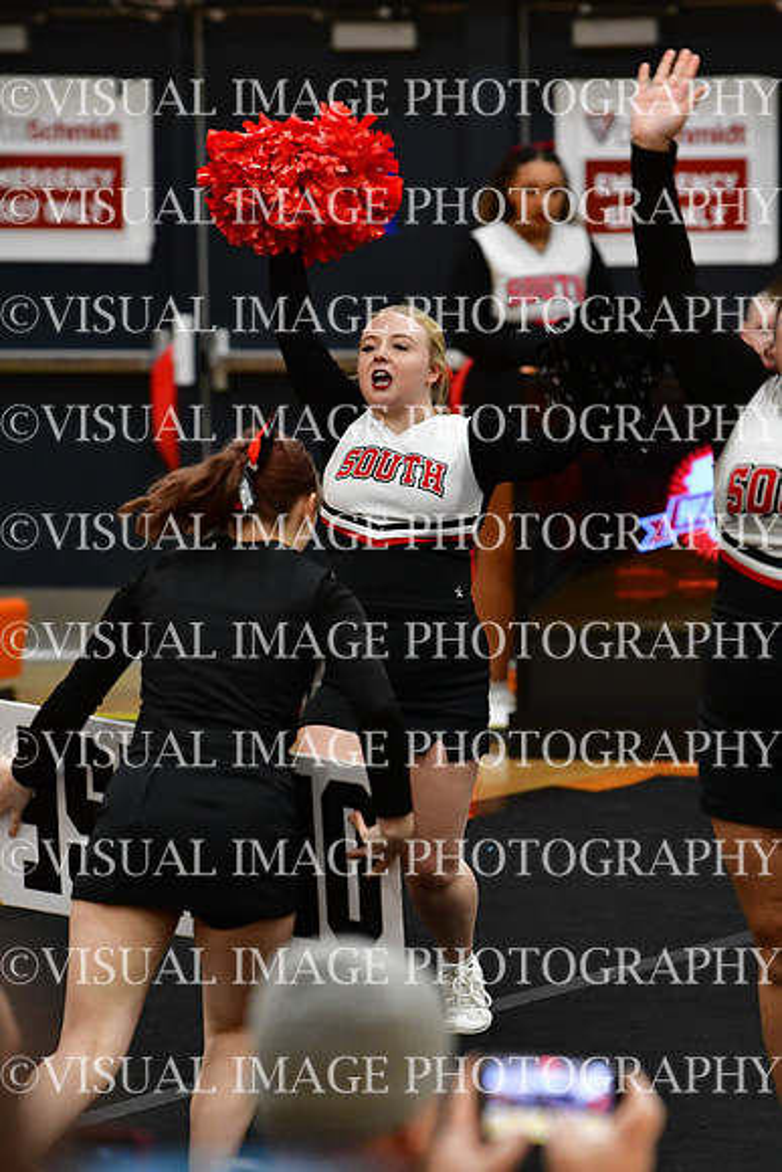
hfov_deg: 4.6
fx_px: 9768
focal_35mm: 300
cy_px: 586
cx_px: 391
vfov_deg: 6.9
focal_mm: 200
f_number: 4
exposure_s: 1/500
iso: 4000
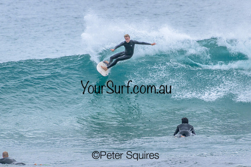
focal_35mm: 900
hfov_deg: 2.3
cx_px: 126
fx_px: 6276
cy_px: 84
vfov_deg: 1.5
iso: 2800
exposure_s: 1/2000
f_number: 11
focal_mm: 900
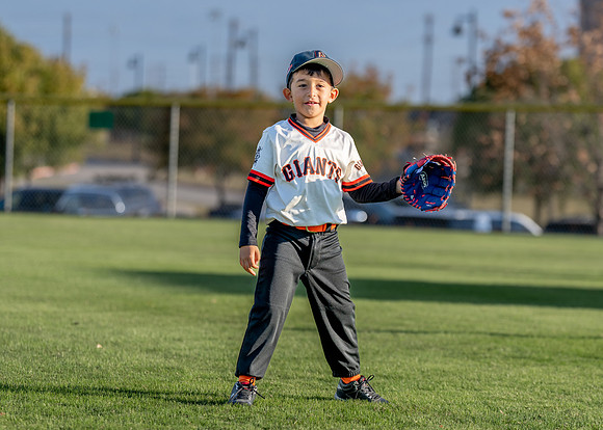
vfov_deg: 7.9
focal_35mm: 181
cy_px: 212
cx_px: 335
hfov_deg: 11.1
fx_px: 3101
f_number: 2.8
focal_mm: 118
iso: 100
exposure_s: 1/1250
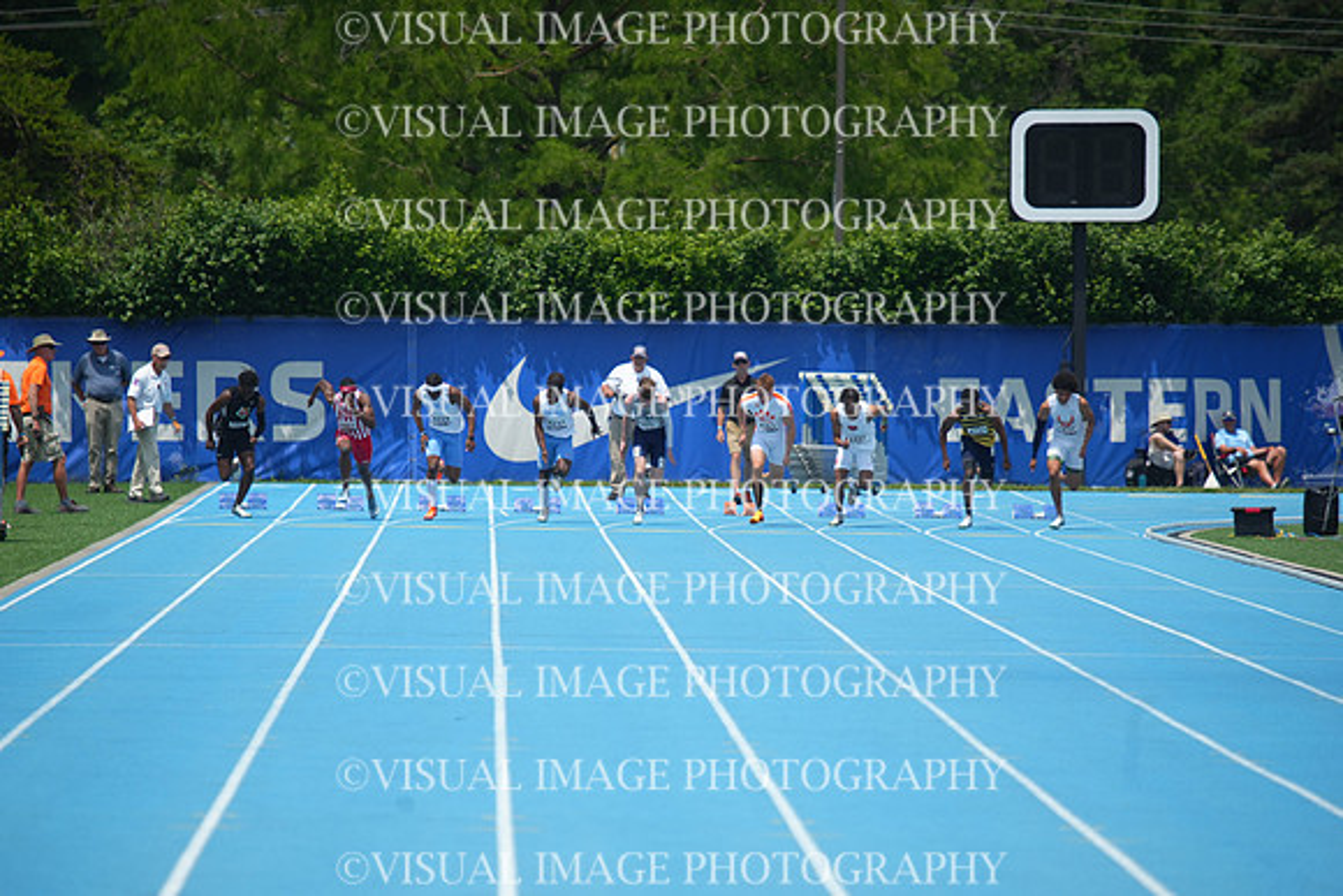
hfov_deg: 6.6
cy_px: 448
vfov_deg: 4.4
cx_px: 672
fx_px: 11567
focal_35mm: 310
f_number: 5.6
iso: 400
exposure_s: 1/2500
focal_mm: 310
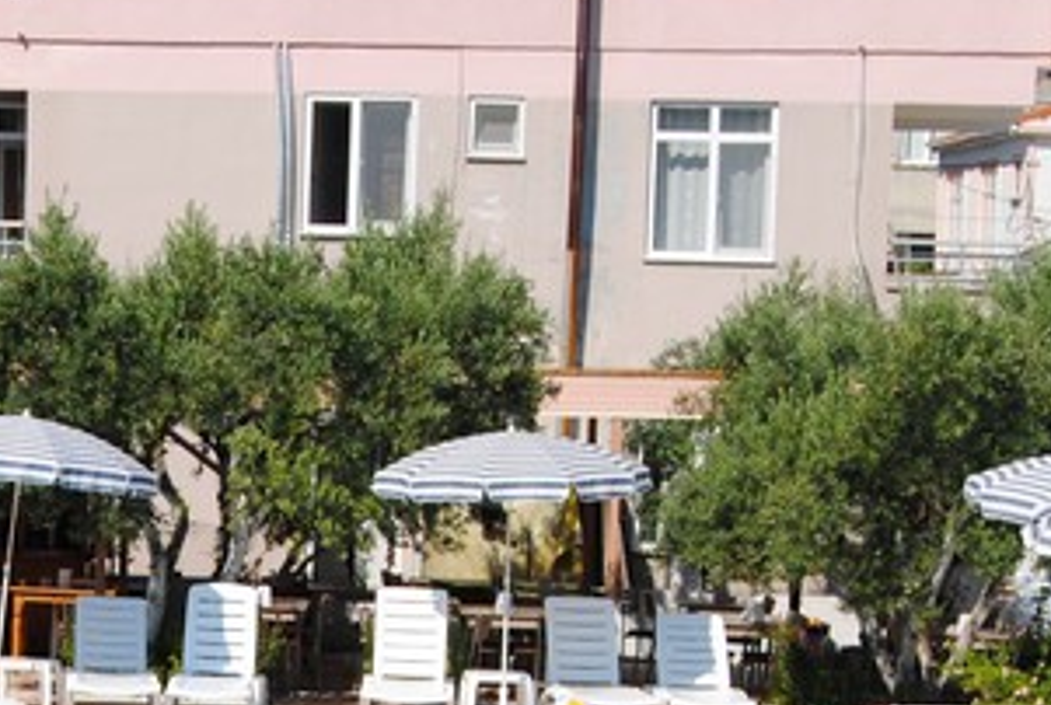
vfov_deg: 8.8
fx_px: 4476
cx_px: -3
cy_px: 1014
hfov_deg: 13.2
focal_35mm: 153
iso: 100
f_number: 9
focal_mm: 32
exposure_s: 1/320
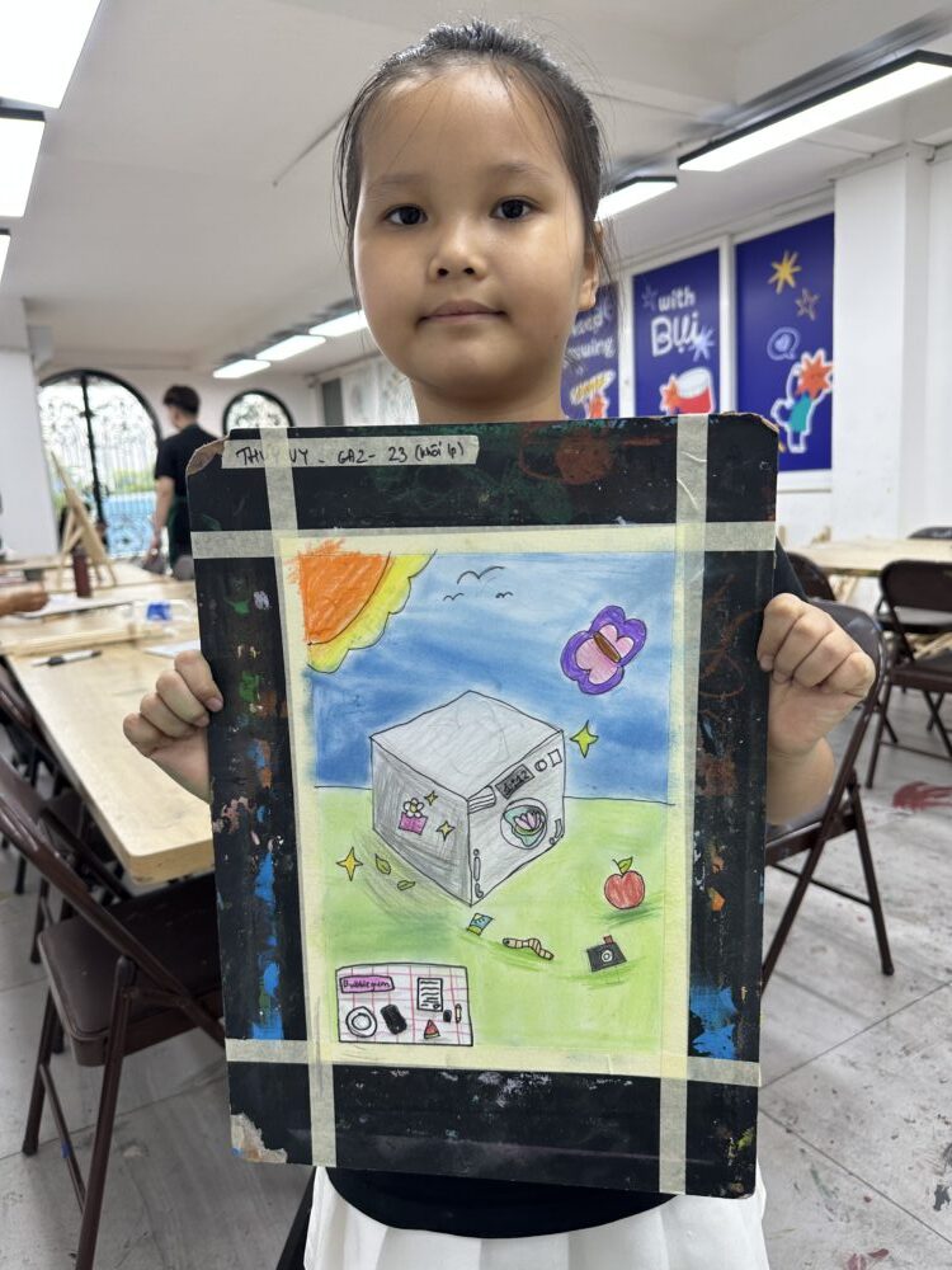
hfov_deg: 56.8
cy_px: 635
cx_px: 476
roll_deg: +2.9
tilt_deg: -9.4
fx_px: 880
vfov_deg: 71.6
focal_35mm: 24
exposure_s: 1/121
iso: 80
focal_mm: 6.86
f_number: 1.78
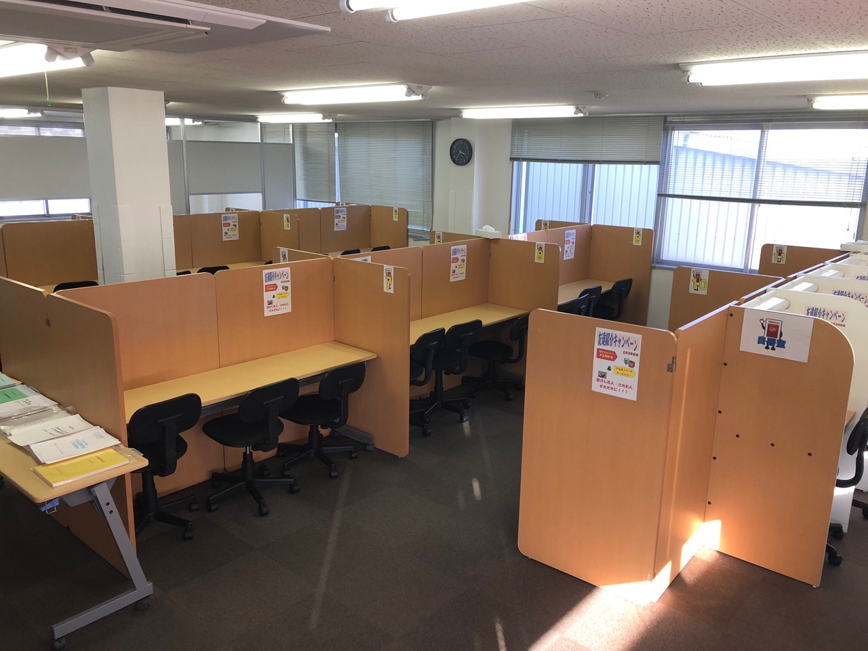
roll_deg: -1.5
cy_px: 326
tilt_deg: -13.8
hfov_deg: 63.4
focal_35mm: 28
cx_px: 434
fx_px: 702
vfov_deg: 49.7
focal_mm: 3.99
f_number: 1.8
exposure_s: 1/40
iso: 25
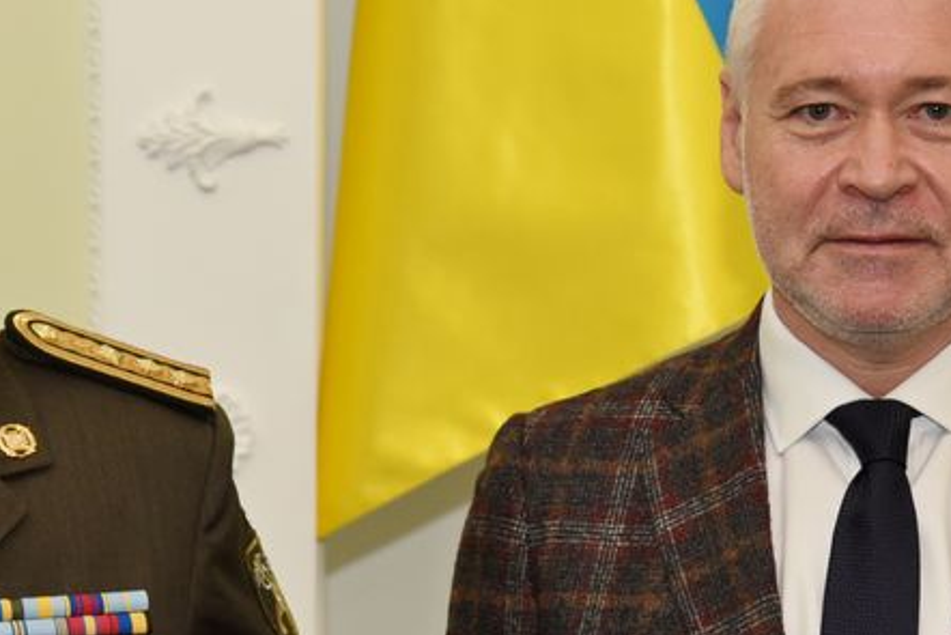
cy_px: 522
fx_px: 5523
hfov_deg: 9.8
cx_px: 299
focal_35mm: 209
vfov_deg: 6.6
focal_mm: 66
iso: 800
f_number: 4
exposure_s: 1/200
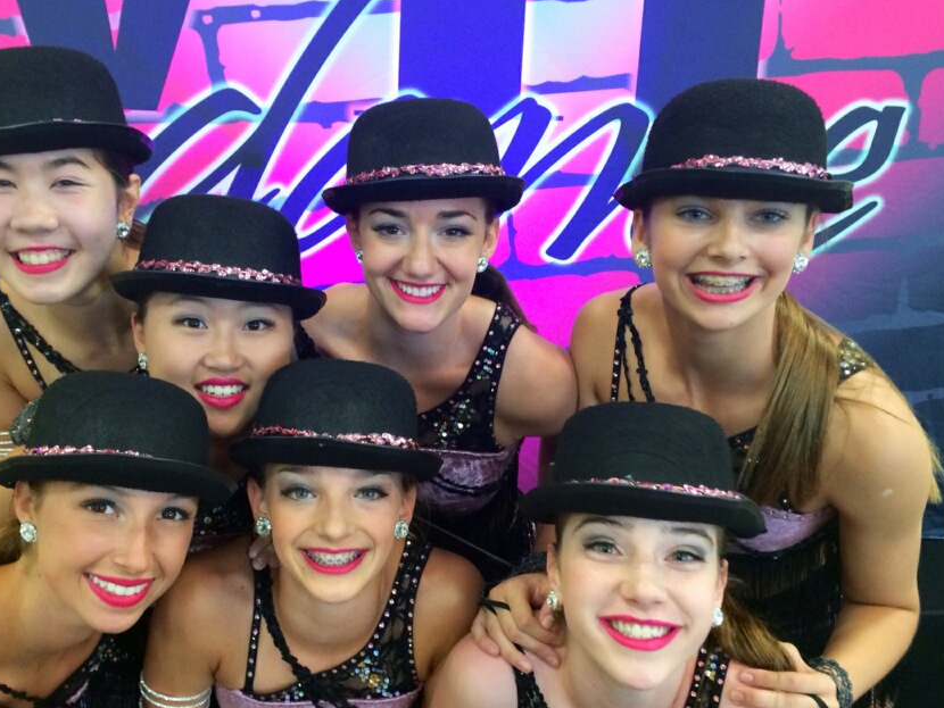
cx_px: 391
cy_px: 417
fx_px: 1009
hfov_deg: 49.9
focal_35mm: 37
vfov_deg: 38.6
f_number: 2.2
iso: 250
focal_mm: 4.12
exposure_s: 1/30
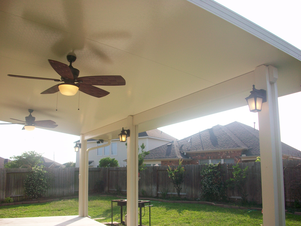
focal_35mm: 32
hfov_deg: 56.8
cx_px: 150
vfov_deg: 44.2
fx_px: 278
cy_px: 113
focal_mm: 5.7
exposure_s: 1/640
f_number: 2.8
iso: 64
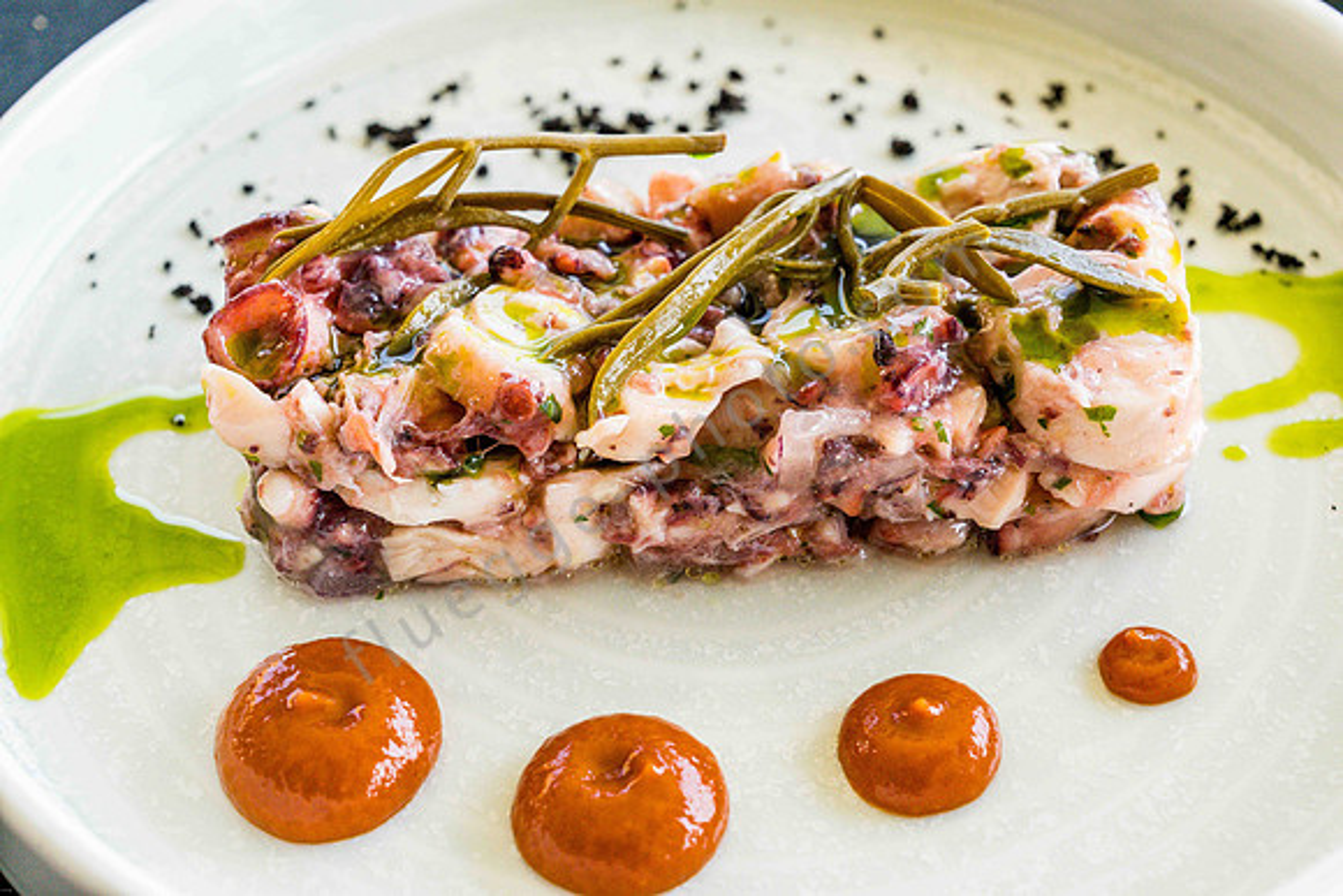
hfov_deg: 28.8
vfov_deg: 19.5
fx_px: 2612
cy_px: 448
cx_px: 672
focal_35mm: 70
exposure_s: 1/500
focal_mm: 70
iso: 5000
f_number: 9
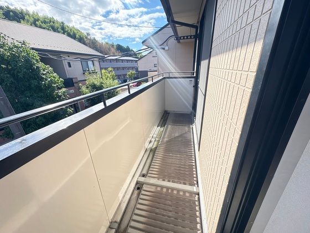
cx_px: 155
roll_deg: +2.6
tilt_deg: -22.3
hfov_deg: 102.1
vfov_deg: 85.7
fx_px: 125
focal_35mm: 14
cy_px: 116
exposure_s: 1/470
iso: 40
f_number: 2.2
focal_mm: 2.22
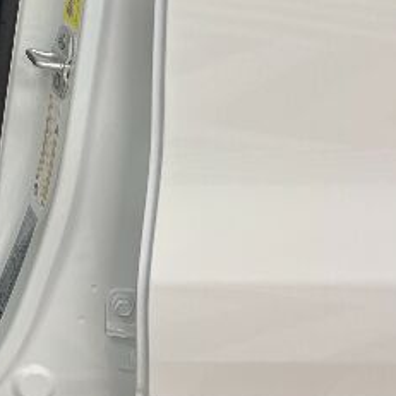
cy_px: -154
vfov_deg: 16.0
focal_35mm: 102
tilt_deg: -7.5
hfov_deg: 15.0
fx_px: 1320
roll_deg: -0.1
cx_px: -293
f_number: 1.5
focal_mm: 5.7
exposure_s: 1/120
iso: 125
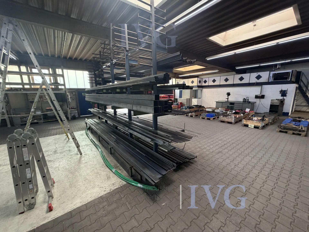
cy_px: 116
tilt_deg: -8.4
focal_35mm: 14
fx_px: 125
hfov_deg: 102.1
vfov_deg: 85.7
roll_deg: +1.7
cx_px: 154
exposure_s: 1/121
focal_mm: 2.22
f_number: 2.2
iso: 320
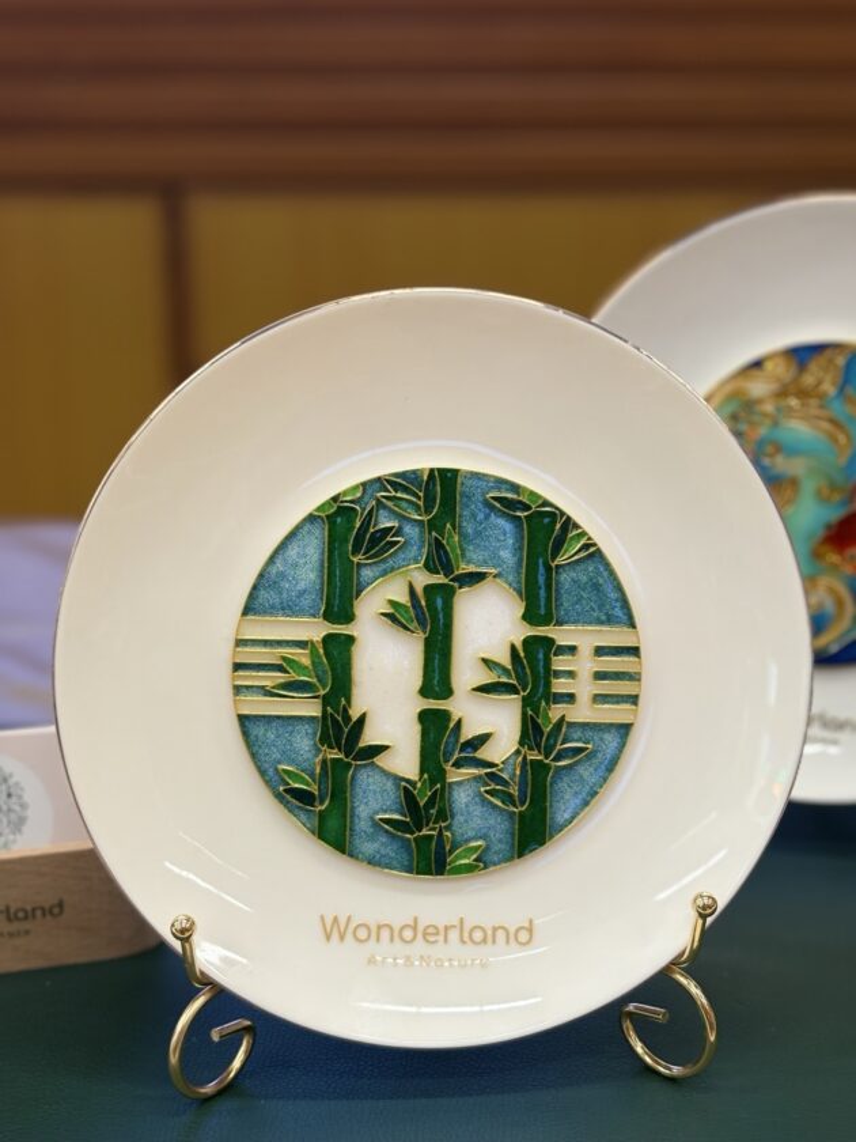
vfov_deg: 36.8
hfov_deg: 28.0
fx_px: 1715
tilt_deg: -18.9
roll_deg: -0.3
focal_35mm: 52
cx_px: 428
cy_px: 571
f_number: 1.6
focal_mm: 5.96
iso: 100
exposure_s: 1/60
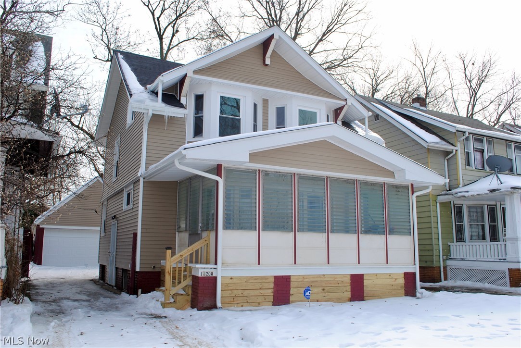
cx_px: 260
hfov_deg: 57.2
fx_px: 478
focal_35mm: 33
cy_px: 174
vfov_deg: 40.0
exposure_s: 1/200
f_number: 10
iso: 100
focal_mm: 22
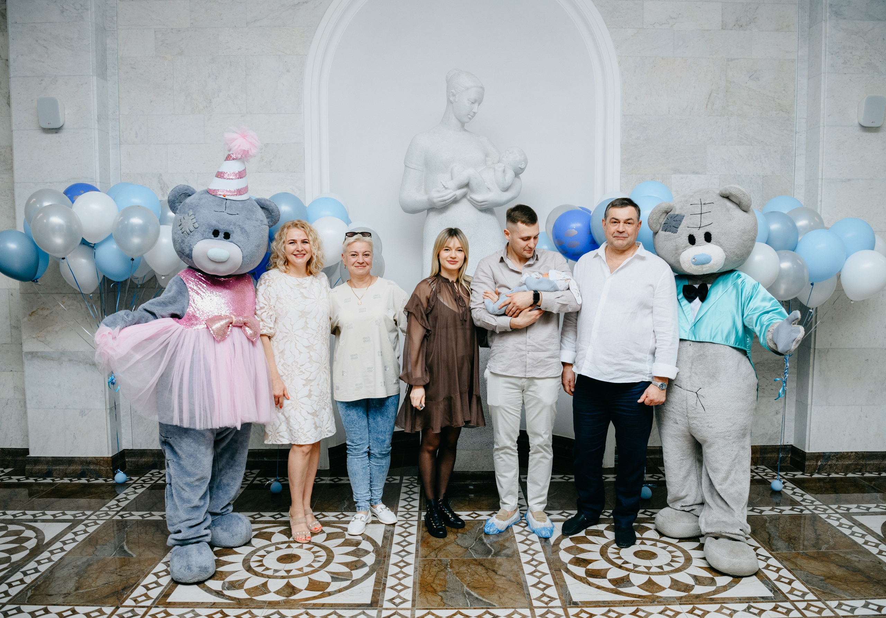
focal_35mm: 27
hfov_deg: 66.2
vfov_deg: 48.8
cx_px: 438
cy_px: 324
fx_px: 680
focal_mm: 24
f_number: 4
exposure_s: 1/160
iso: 400
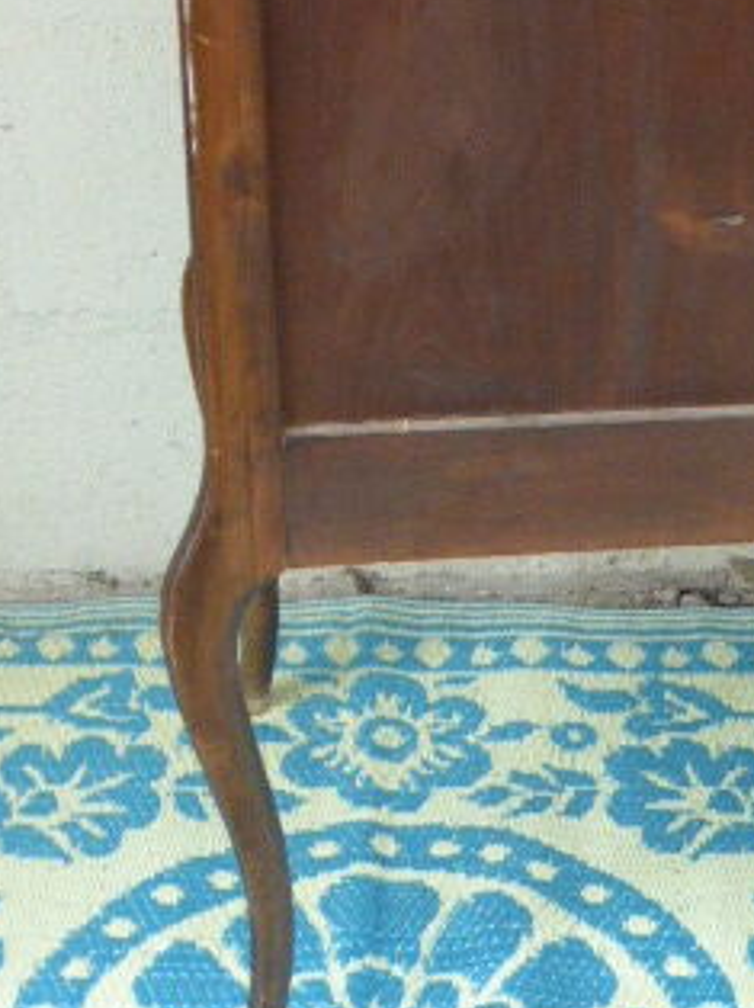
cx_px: 748
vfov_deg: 19.4
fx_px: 2908
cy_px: 180
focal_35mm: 100
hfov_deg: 14.5
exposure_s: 1/13
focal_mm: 8.5
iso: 400
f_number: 4.2
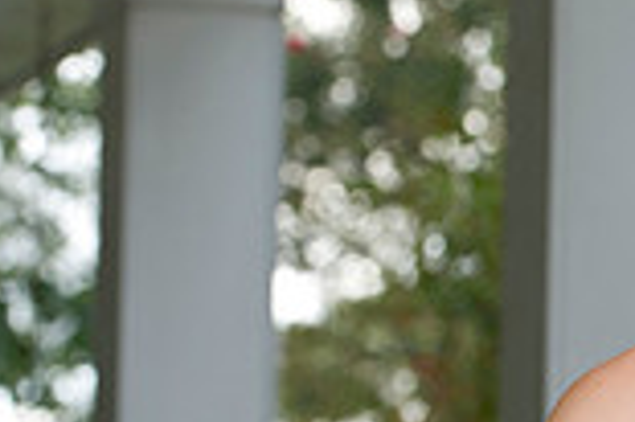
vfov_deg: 3.3
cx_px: 811
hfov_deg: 5.0
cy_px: 438
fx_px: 7259
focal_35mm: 412
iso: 250
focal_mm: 110
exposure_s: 1/125
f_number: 5.6
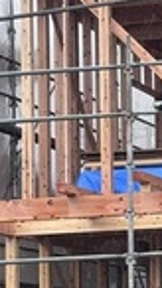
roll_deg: +1.8
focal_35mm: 207
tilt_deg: +6.4
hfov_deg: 5.8
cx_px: 291
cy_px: 166
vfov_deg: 10.4
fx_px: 1583
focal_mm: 6
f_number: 1.6
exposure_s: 1/337
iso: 32
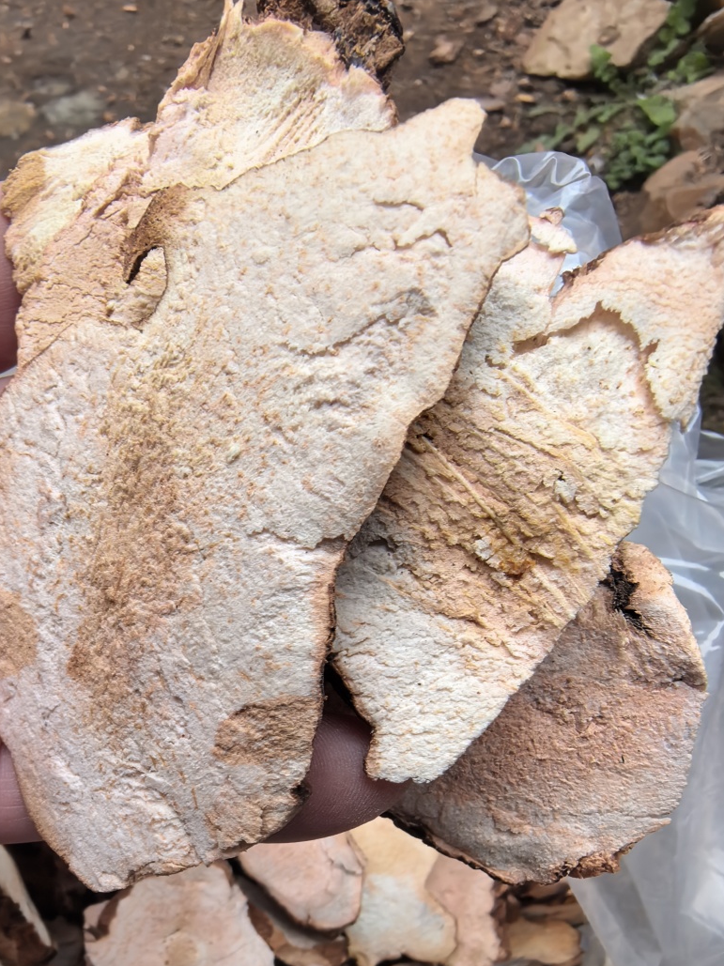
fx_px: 781
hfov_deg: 49.7
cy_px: 470
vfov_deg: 63.5
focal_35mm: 28
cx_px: 370
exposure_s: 1/100
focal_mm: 1.95
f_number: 2.2
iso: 125
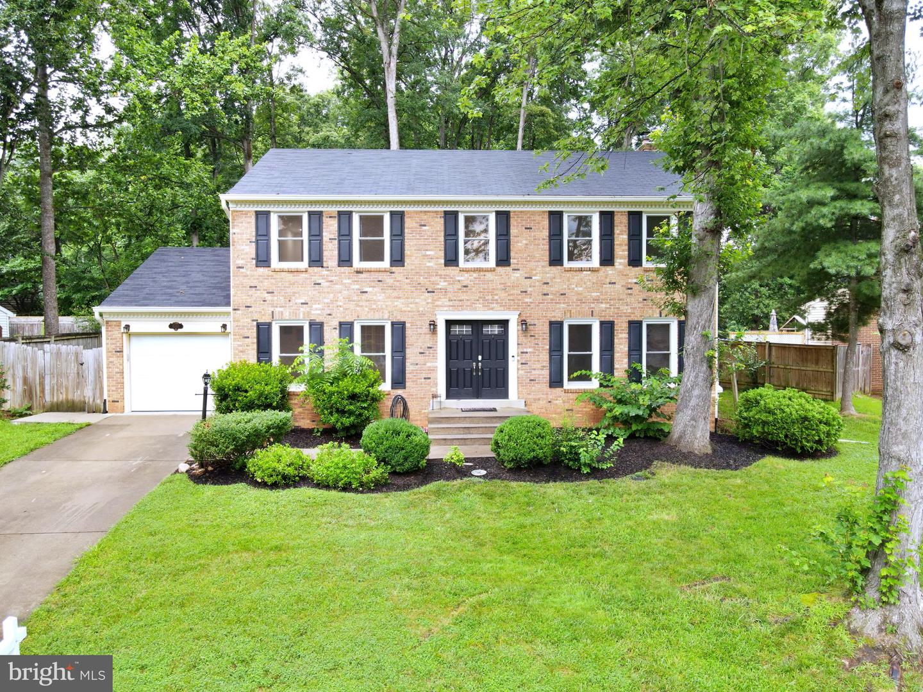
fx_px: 640
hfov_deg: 71.6
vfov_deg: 56.8
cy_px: 346
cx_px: 462
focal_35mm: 24
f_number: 2.8
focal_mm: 4.5
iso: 120
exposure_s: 1/15
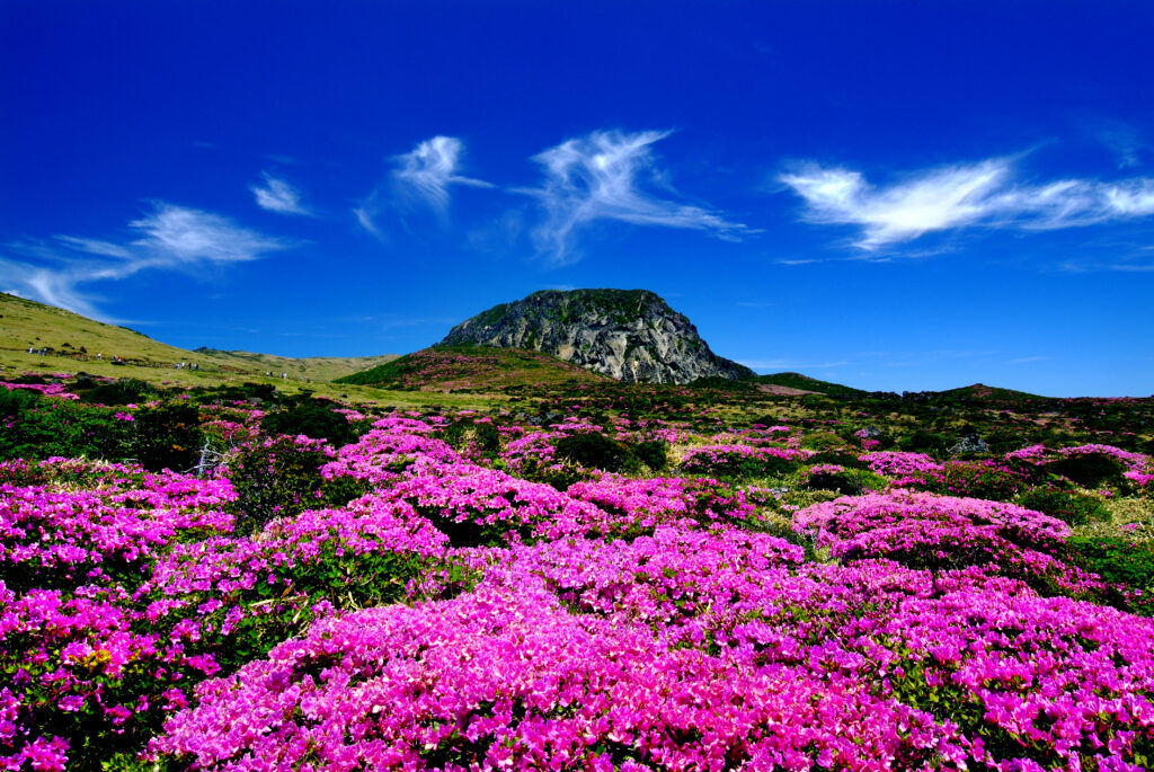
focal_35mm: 23
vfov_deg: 55.2
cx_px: 577
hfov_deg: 76.0
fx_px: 738
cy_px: 386
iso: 100
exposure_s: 1/15
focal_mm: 15
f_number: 19
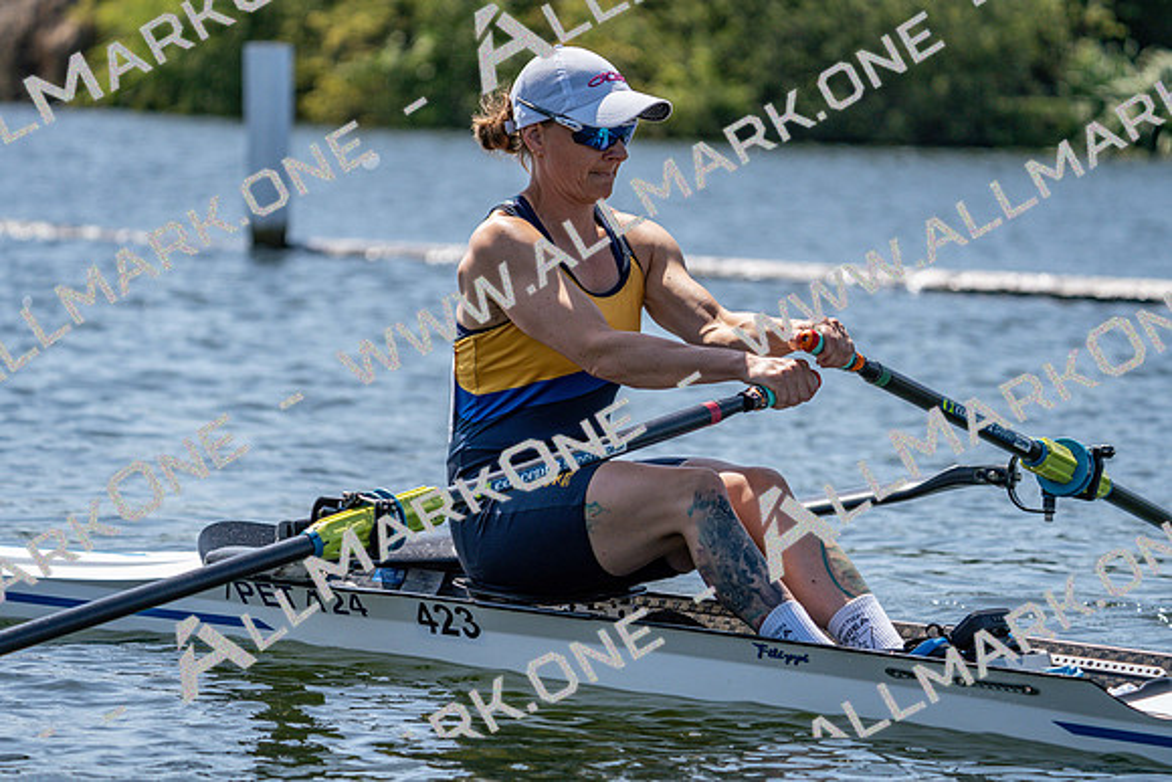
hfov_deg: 10.3
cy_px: 391
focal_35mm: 200
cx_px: 586
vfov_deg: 6.9
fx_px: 6512
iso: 250
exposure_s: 1/2000
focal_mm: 200
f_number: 5.6
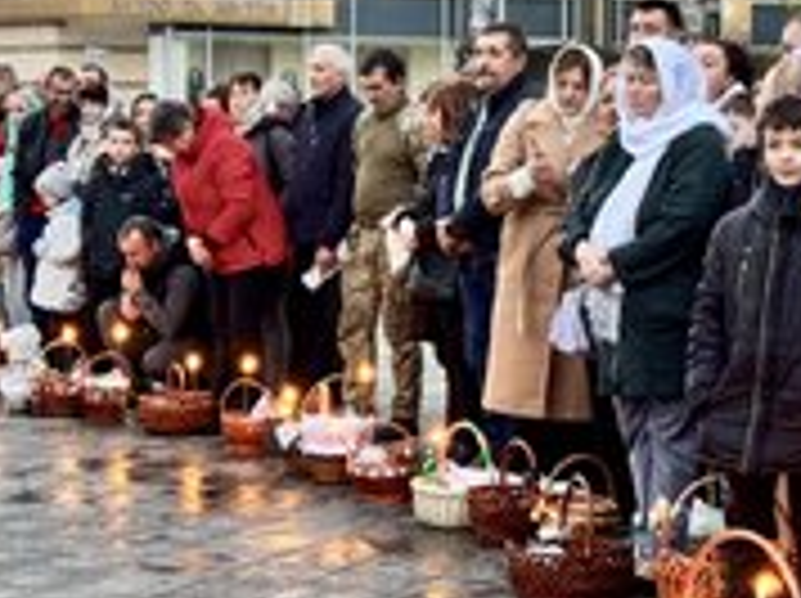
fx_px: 2496
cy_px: 243
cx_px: 536
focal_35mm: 108
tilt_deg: -2.9
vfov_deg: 13.7
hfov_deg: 18.2
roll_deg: -0.1
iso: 500
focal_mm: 6.76
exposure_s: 1/40
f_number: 1.78
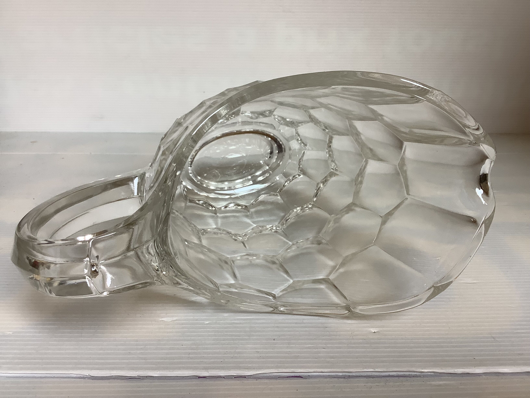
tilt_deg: -20.1
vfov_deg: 45.4
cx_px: 265
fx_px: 475
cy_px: 199
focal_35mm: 31
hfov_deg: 58.4
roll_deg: +0.2
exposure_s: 1/50
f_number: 2.4
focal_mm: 3.3
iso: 64
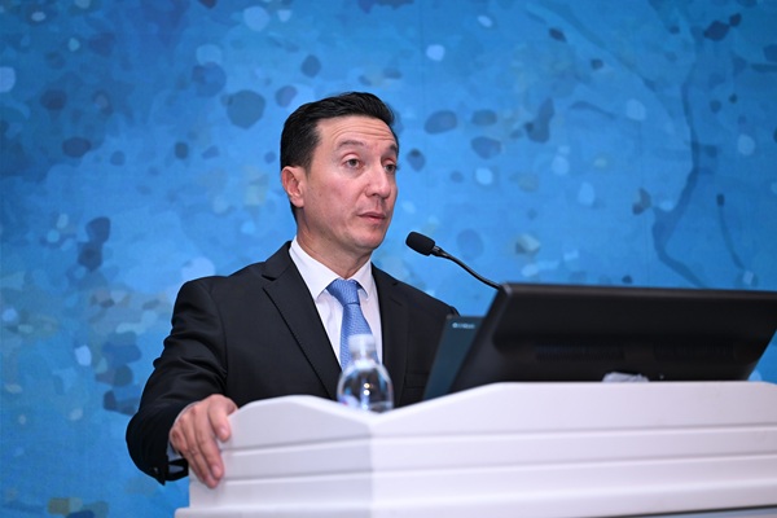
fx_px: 1511
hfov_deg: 28.8
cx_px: 388
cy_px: 259
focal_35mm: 70
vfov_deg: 19.5
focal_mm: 70
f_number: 2.8
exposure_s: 1/125
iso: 400
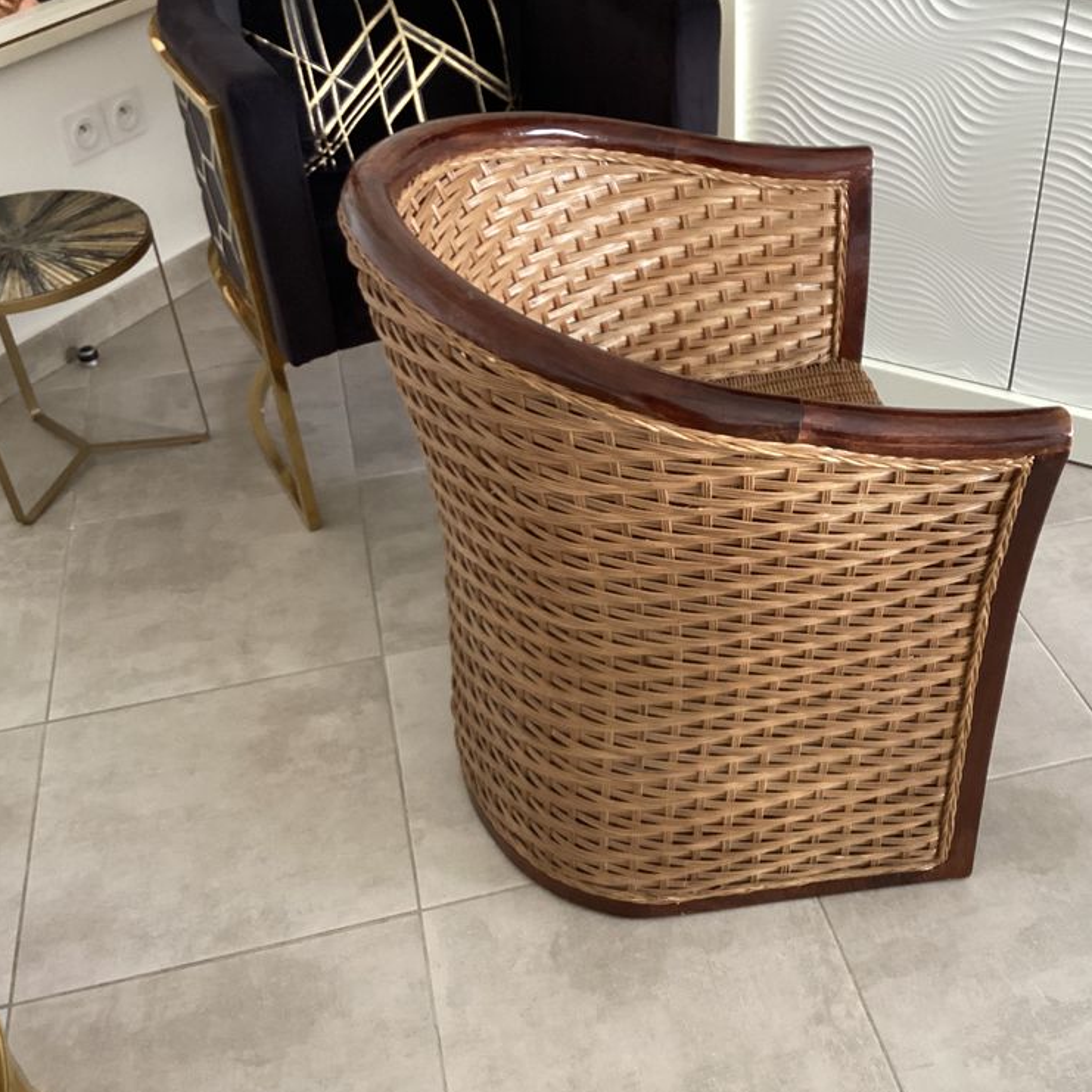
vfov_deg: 44.9
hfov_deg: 44.7
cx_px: 662
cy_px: 547
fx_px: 1321
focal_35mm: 37
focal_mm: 3.3
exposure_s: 1/60
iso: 160
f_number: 2.4
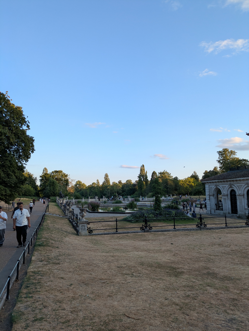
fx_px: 240
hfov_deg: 54.9
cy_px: 166
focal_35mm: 25
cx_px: 124
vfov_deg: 69.4
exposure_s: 1/436
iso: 49
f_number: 1.89
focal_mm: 5.43
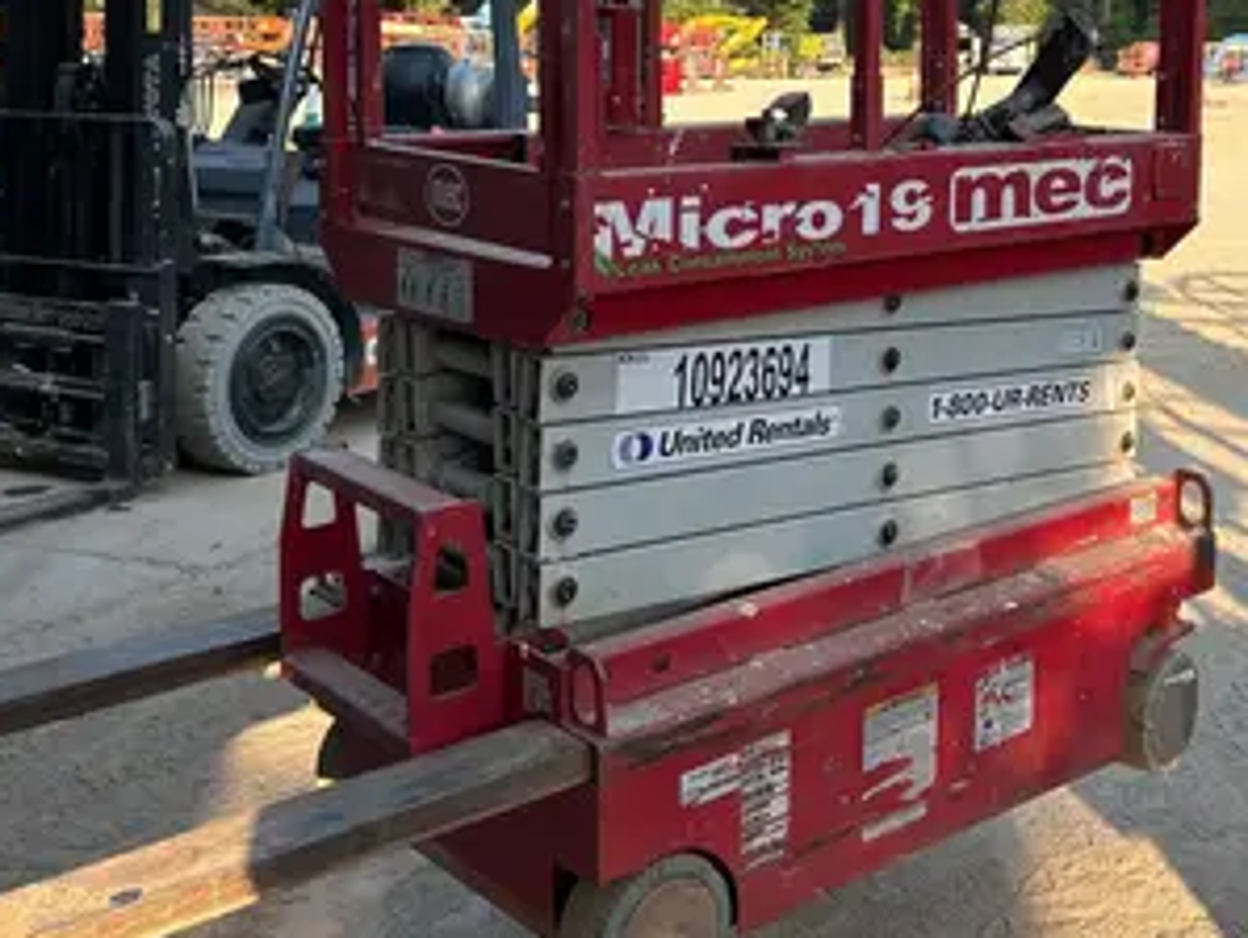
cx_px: 859
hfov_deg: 39.0
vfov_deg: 29.6
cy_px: 178
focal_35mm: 48
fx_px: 1732
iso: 50
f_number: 1.5
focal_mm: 5.7
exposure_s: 1/924
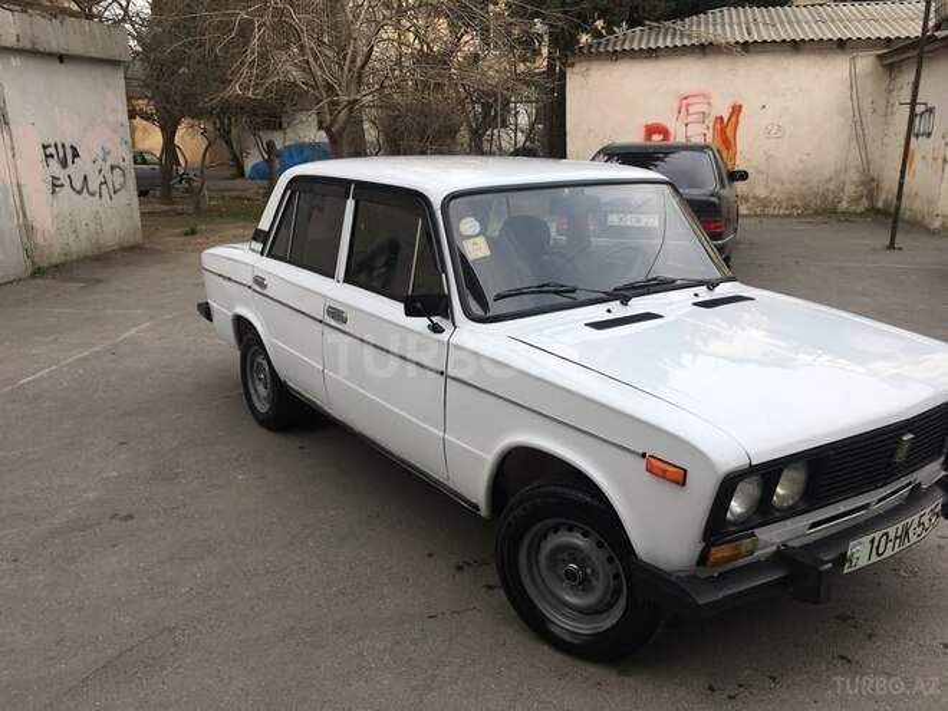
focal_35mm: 29
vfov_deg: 48.2
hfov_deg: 61.7
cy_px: 356
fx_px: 794
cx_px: 474
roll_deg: +1.1
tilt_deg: -15.8
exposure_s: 1/680
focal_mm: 4.15
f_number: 2.2
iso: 25
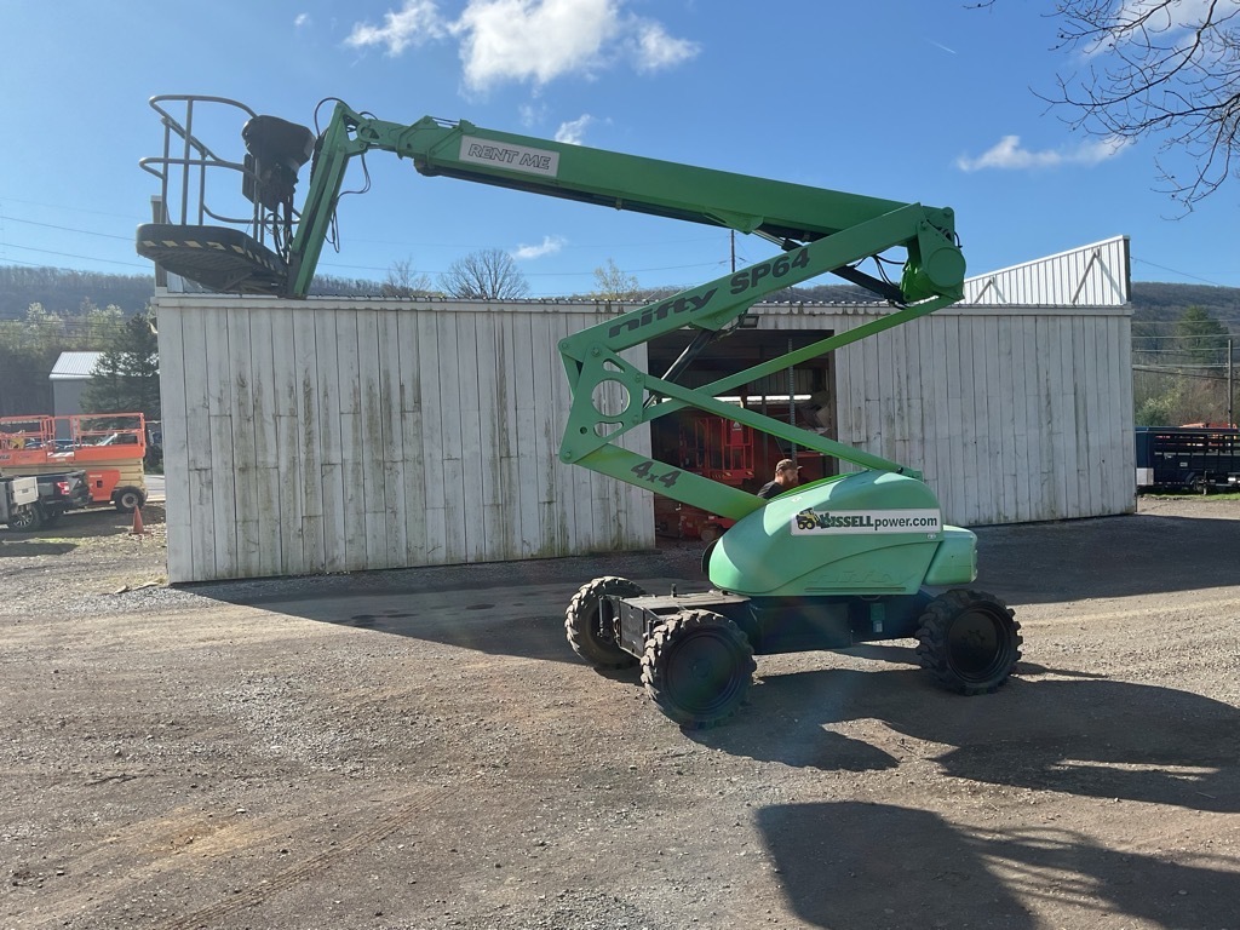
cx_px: 620
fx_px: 1039
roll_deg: +2.8
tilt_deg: -1.3
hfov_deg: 61.7
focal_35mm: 29
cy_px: 465
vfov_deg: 48.2
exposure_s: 1/1848
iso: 16
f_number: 1.8
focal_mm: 3
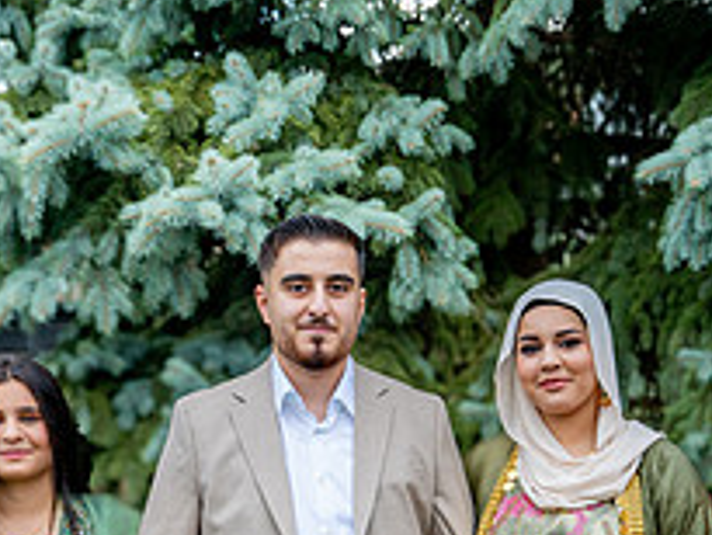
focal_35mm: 68
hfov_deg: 28.4
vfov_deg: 20.8
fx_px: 1399
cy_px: 561
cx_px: 458
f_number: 7.1
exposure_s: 1/200
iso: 320
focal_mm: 25
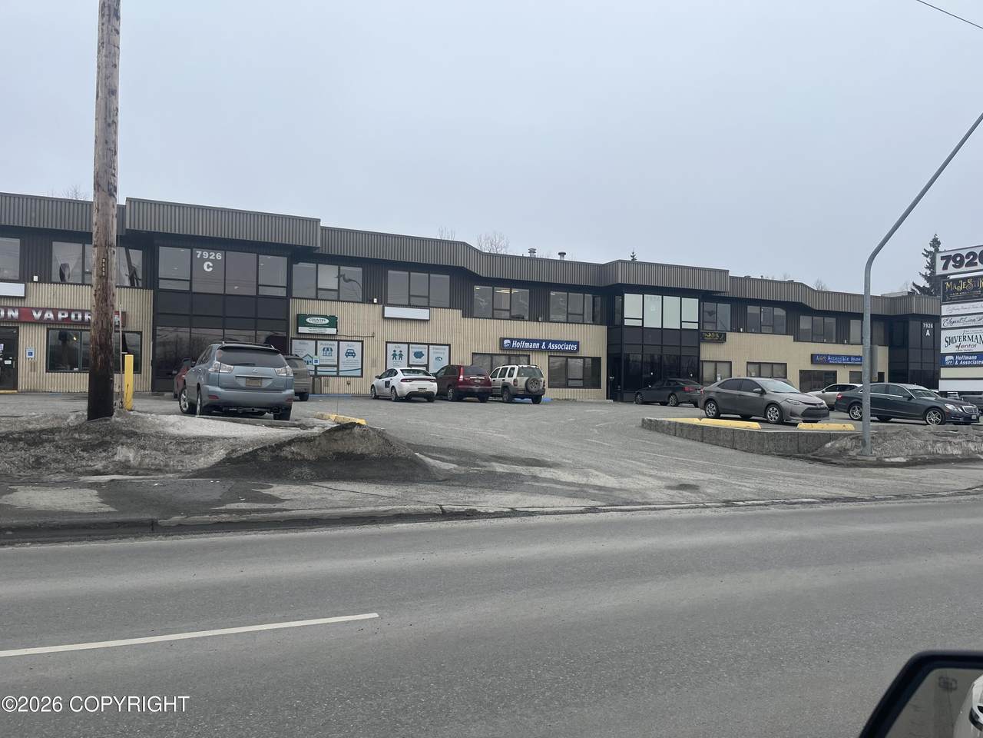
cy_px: 369
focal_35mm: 26
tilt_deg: +1.0
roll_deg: +0.0
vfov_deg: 53.1
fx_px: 738
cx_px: 492
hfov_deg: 67.3
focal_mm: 5.1
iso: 50
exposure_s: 1/2179
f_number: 1.6
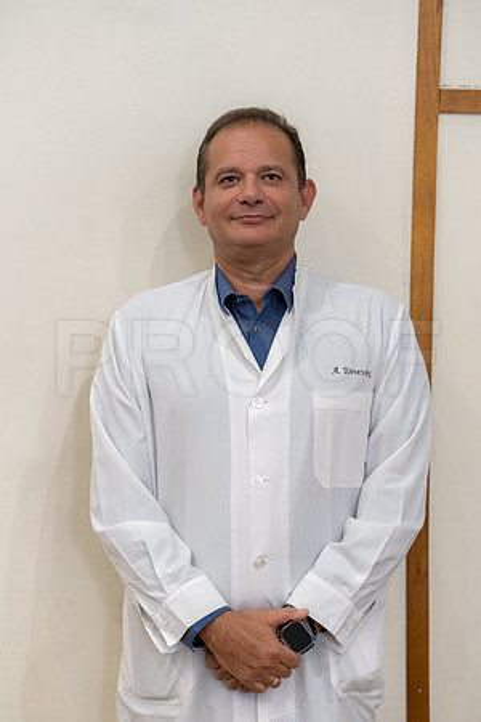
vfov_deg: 20.0
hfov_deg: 13.4
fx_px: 2044
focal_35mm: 102
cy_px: 361
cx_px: 240
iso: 5000
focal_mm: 102
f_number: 4
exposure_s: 1/80
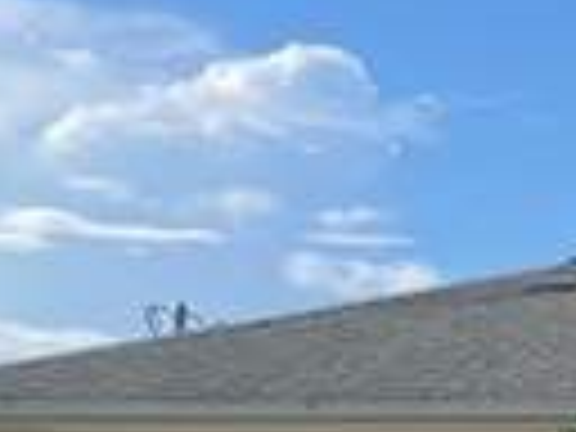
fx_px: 2696
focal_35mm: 162
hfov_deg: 11.8
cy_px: 824
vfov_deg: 8.7
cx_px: 810
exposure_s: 1/3300
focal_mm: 4.2
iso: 32
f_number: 1.6
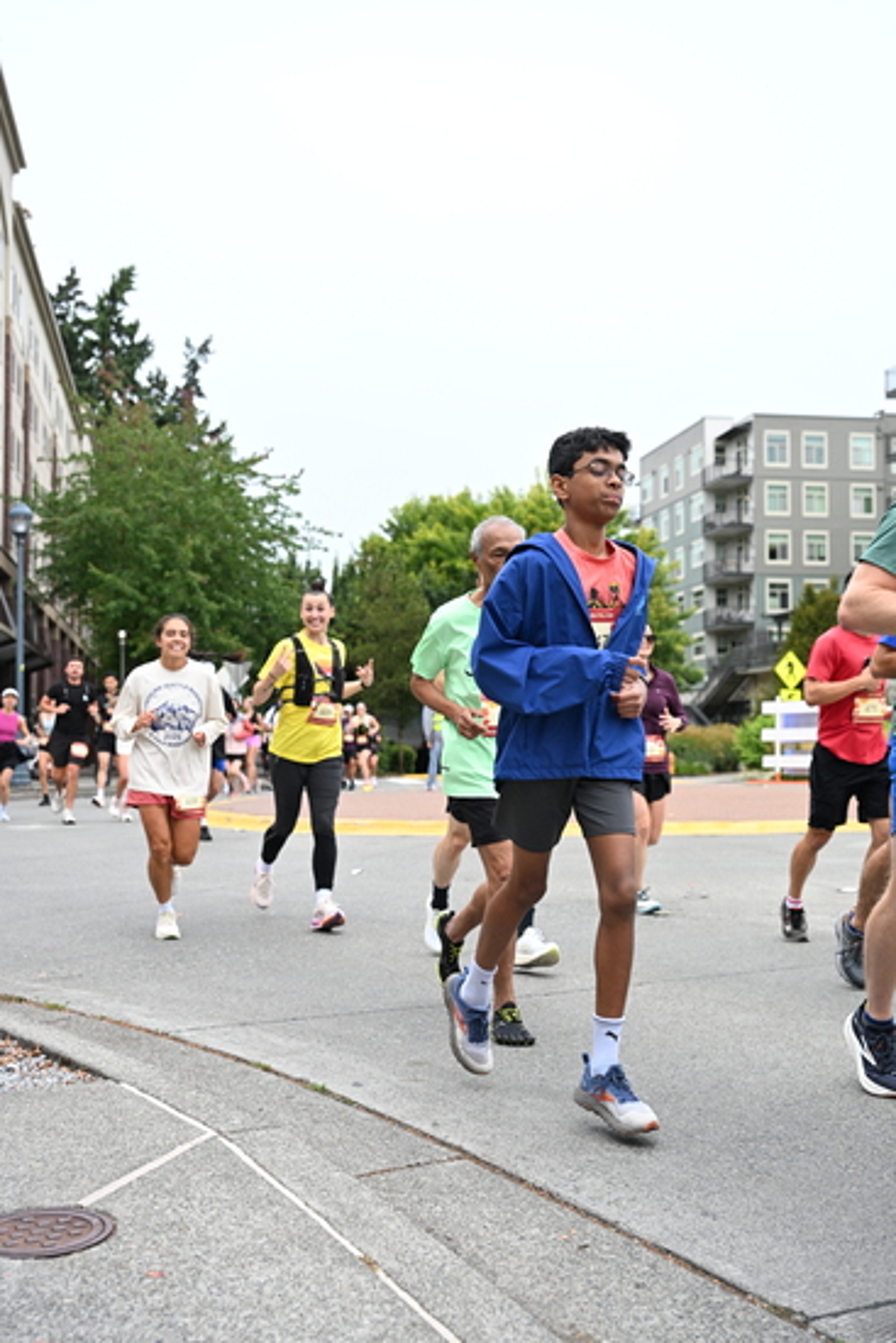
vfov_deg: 49.5
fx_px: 1455
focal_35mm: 39
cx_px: 448
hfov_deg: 34.2
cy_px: 672
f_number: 4
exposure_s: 1/800
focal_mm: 39
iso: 1600
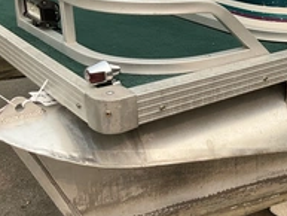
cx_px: 268
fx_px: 498
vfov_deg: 24.4
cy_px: 82
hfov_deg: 30.5
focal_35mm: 60
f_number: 1.8
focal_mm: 3
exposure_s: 1/1055
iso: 25
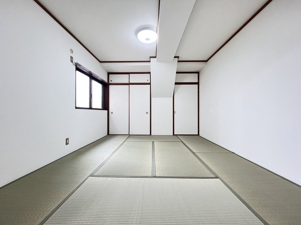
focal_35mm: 13
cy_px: 112
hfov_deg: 106.2
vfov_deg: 89.9
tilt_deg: +0.3
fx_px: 113
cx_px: 150
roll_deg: -0.2
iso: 200
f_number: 1.8
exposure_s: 1/100
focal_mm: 1.57
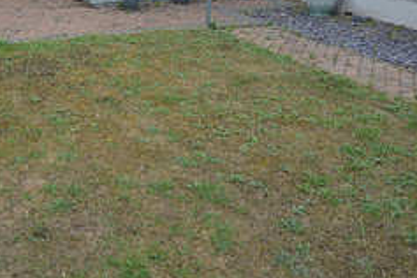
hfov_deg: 38.6
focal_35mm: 49
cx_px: 74
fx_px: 568
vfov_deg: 27.2
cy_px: 75
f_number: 5.6
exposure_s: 1/200
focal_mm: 20
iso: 400
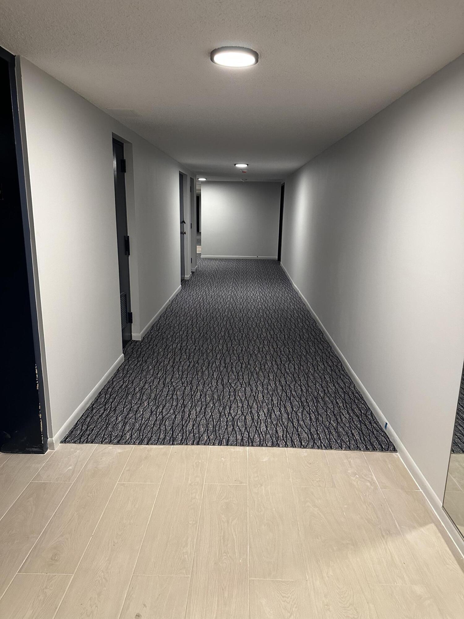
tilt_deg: -13.4
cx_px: 232
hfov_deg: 56.8
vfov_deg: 71.6
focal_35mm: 24
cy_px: 310
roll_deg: -1.2
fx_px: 429
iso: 400
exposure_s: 1/60
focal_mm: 6.86
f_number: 1.78
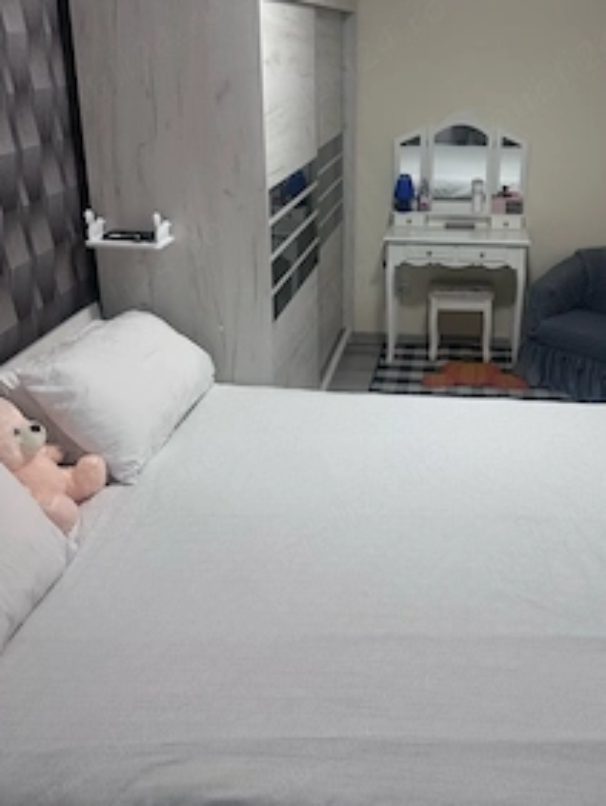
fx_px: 792
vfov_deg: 53.5
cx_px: 412
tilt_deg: -20.6
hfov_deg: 41.2
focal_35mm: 34
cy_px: 323
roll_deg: -2.0
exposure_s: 1/50
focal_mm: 6.86
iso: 125
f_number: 1.78
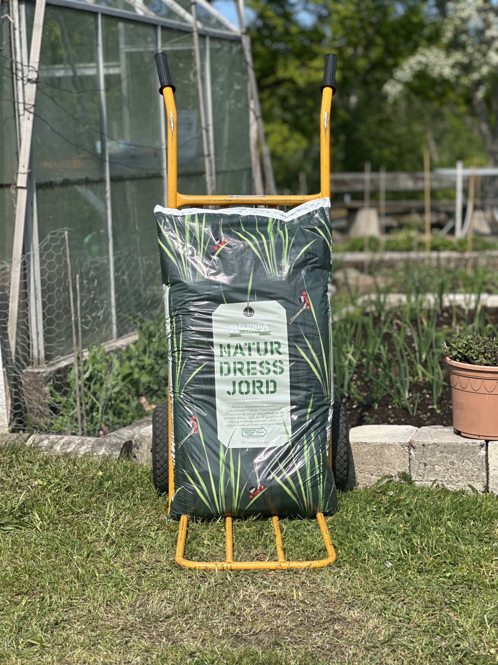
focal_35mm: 77
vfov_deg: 25.3
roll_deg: +1.5
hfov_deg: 19.1
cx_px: 249
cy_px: 332
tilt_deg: -6.8
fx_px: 1477
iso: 32
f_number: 2.8
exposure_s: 1/1206
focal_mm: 9
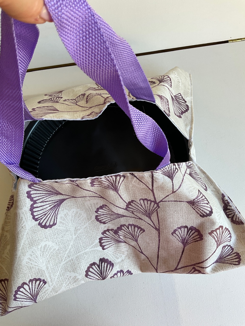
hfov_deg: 48.2
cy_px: 163
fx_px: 274
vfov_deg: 61.7
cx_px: 122
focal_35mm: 29
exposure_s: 1/100
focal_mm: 3
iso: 25
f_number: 1.8
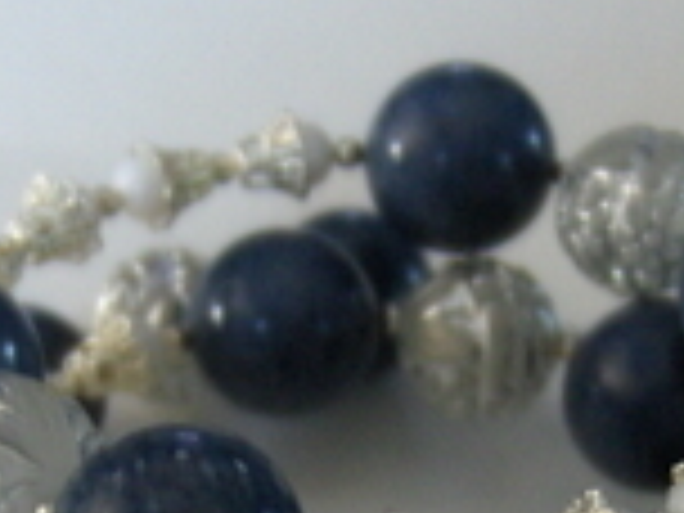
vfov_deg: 12.6
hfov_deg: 17.1
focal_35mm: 115
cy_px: 592
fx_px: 2272
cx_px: 274
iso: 200
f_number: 2.8
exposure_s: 1/9.01
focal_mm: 7.5
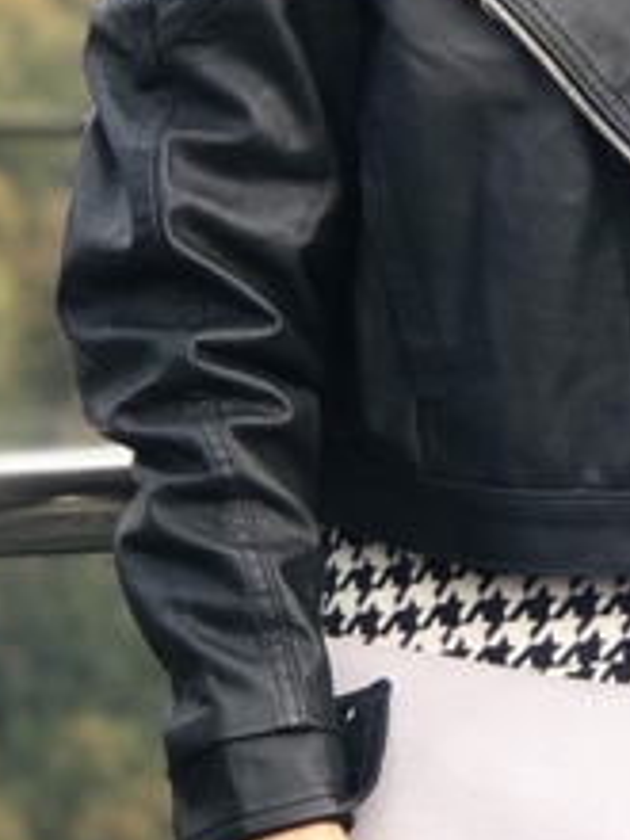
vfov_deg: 8.3
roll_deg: -1.7
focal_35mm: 238
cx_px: 848
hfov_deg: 6.2
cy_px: 233
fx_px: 5775
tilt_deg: -7.9
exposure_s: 1/120
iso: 25
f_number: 2.8
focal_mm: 6.6
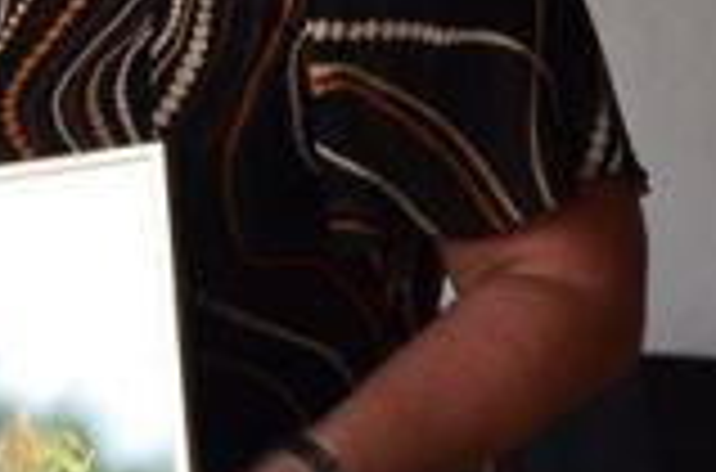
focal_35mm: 345
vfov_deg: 4.0
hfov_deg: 5.9
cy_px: -74
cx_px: -590
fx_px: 6841
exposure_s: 1/160
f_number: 6.3
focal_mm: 62
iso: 1600
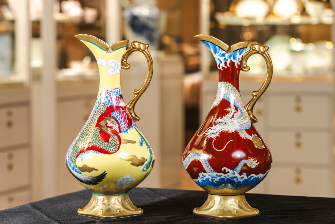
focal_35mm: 105
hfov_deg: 19.5
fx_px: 977
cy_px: 112
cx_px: 168
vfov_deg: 13.0
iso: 400
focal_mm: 105
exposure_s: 1/80
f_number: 7.1
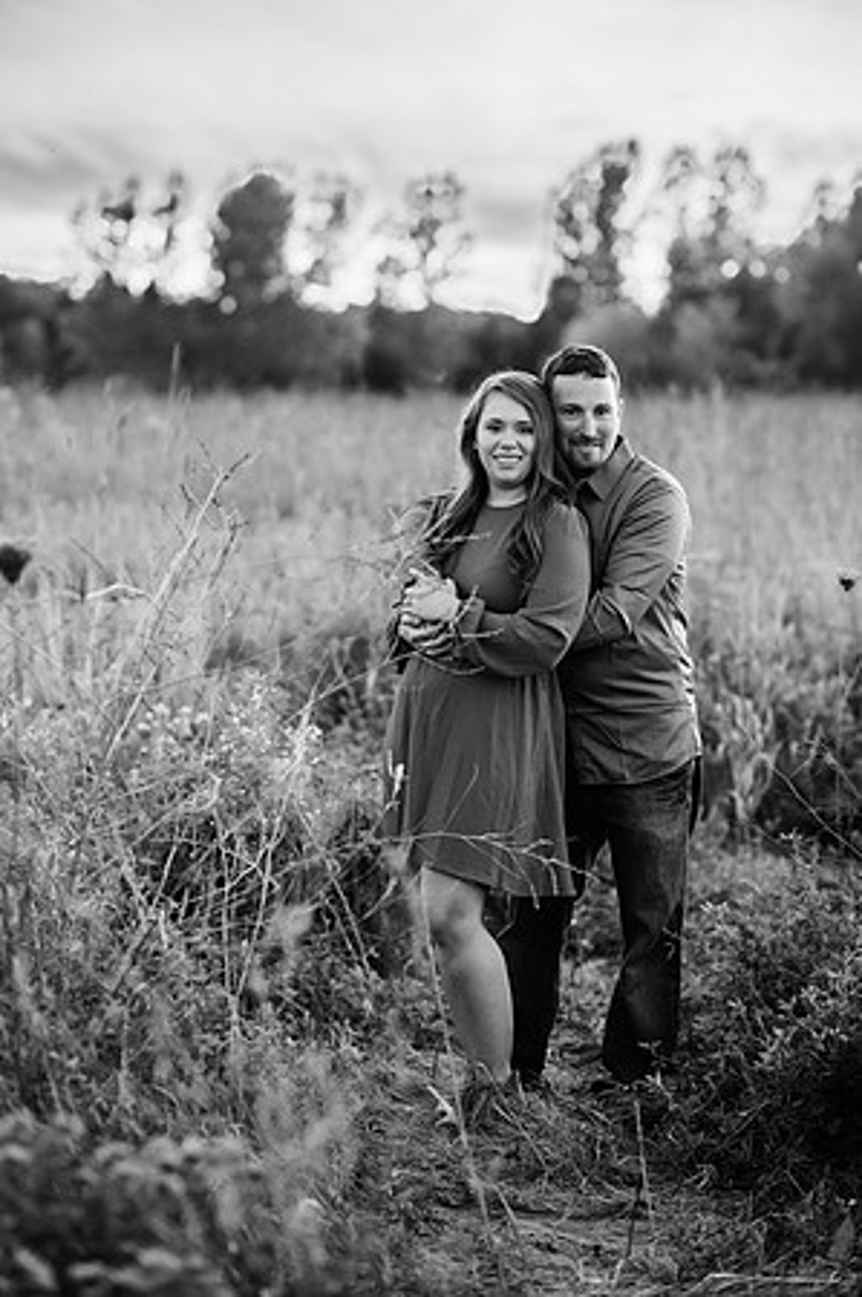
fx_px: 3060
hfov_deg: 16.0
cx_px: 431
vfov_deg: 23.9
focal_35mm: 85
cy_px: 648
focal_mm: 85
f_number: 2.5
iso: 500
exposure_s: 1/200
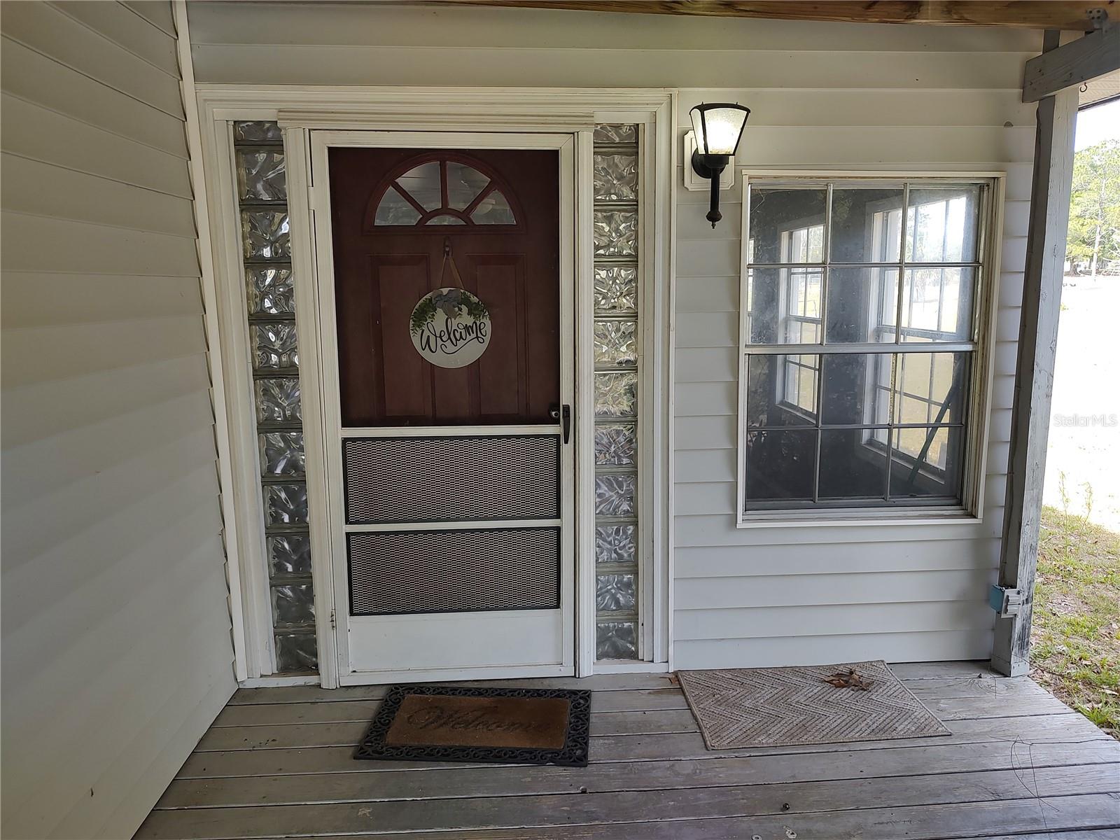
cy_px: 420
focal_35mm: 24
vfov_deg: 56.8
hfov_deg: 71.6
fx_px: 777
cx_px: 560
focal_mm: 5.88
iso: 328
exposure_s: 1/120
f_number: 1.9
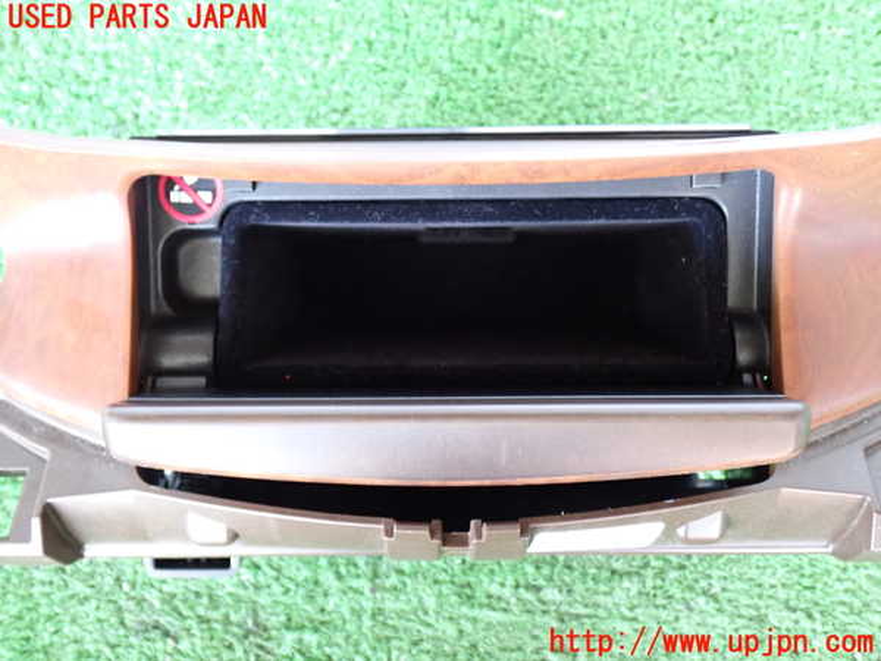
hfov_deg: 49.0
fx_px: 967
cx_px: 440
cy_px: 330
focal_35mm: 38
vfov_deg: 37.7
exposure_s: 1/25
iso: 800
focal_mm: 6.83
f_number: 2.7
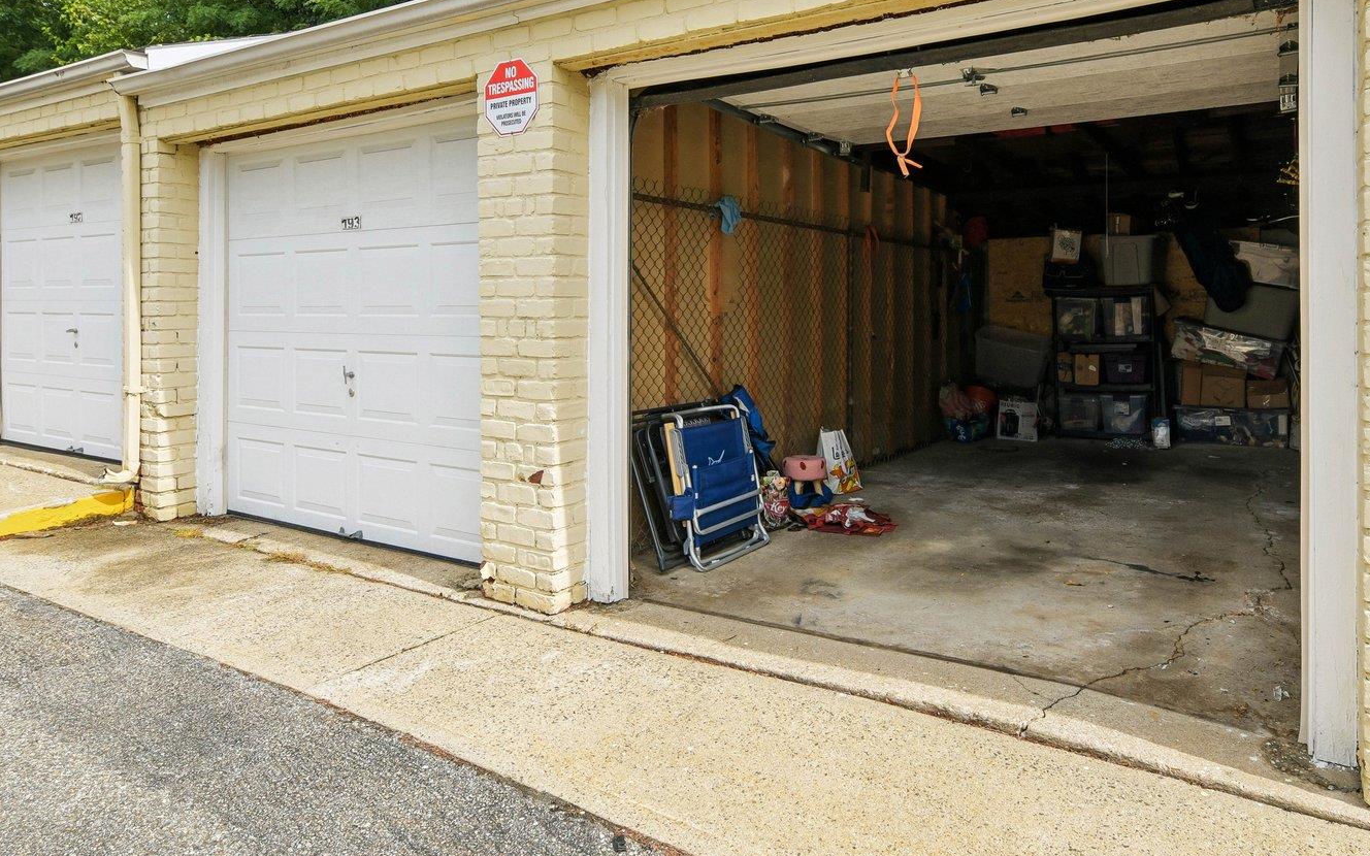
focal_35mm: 22
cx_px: 775
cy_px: 336
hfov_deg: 79.3
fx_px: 821
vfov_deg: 54.6
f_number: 8
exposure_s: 1/400
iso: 400
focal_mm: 14
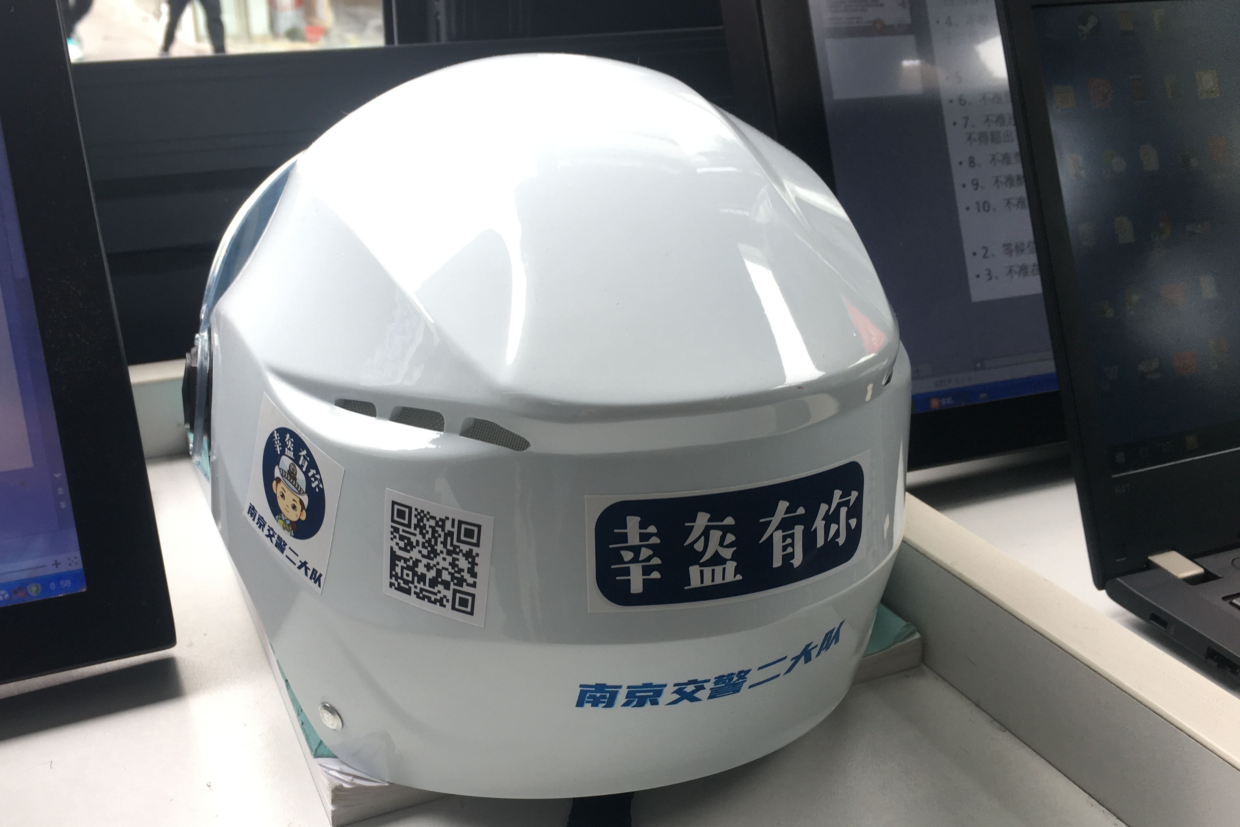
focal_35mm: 34
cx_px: 547
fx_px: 1171
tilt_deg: -25.6
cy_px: 488
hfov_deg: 55.7
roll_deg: -0.4
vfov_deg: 38.8
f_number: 2.2
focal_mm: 4.15
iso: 25
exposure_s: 1/100
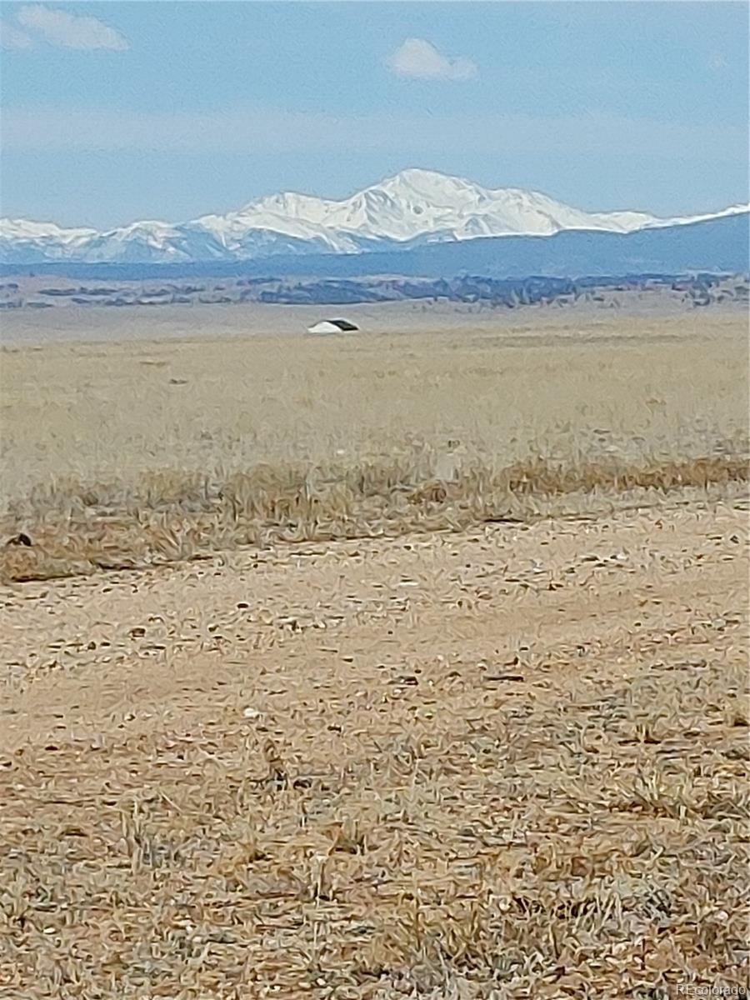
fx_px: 6529
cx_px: 375
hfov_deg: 6.6
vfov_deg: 8.8
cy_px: 500
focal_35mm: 226
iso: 50
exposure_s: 1/1351
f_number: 1.8
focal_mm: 4.81
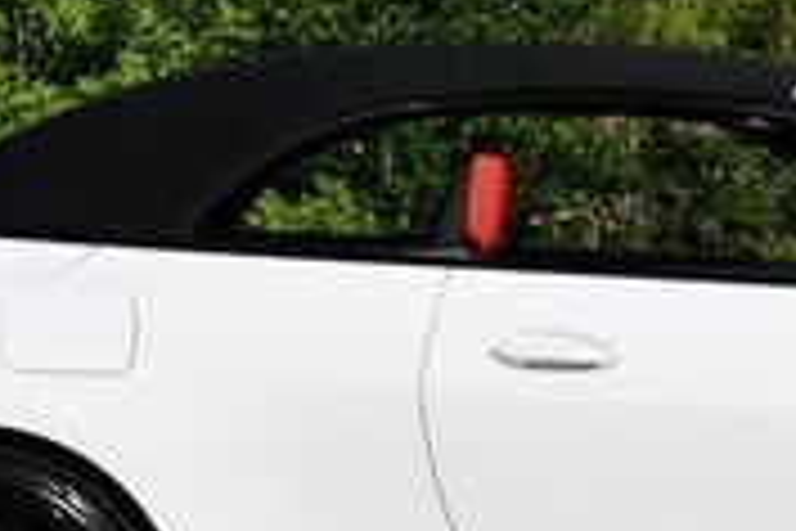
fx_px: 3847
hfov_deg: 11.7
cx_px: 697
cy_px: 144
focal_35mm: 174
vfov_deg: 7.9
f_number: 9
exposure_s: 1/320
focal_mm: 24
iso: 100
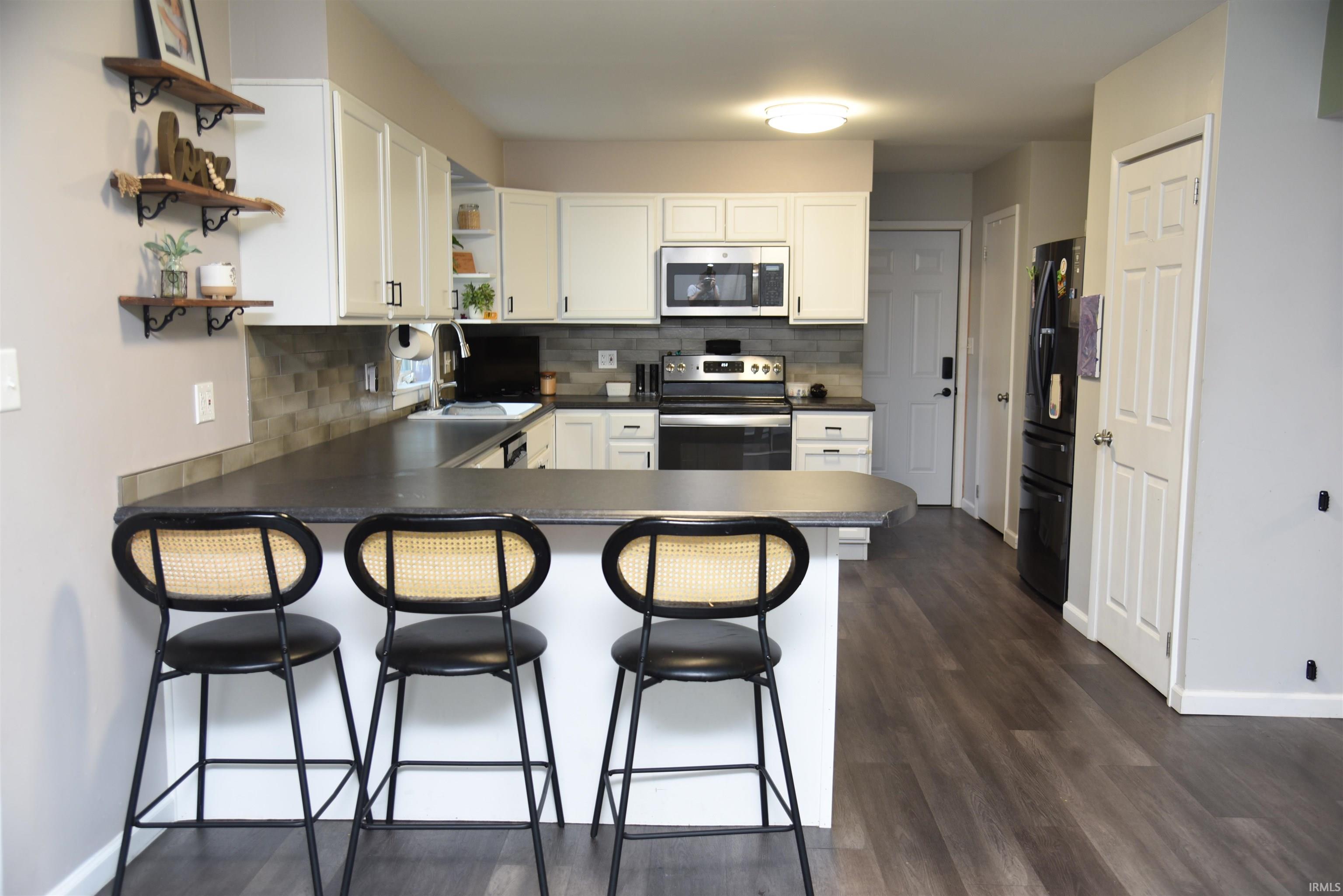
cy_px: 448
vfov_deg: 41.1
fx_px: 1194
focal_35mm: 32
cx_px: 672
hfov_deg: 58.7
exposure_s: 1/25
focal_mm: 32
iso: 500
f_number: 4
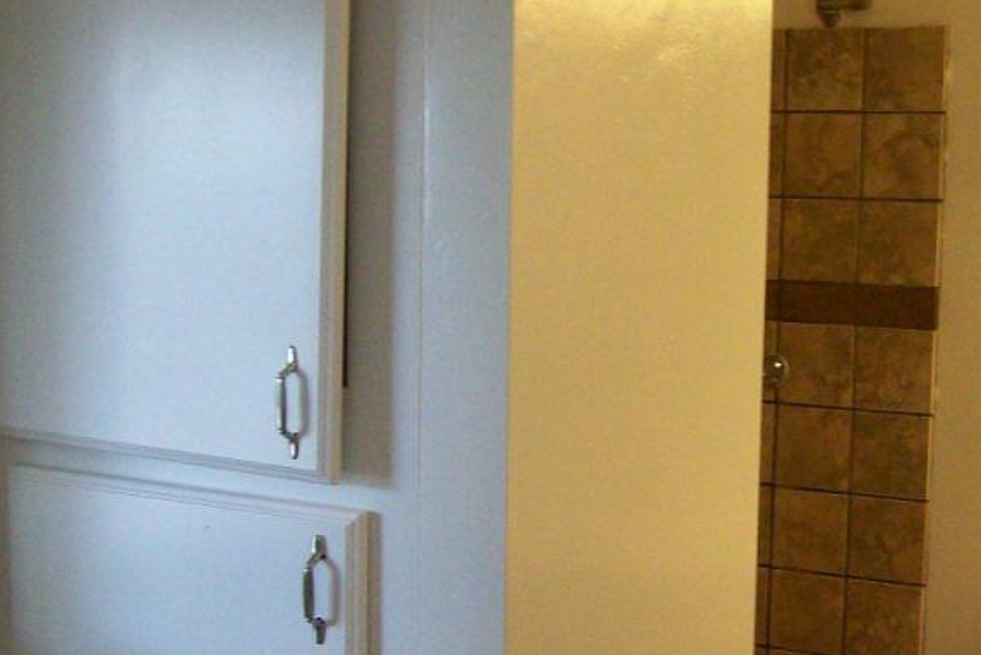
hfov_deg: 30.1
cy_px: 446
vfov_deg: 20.3
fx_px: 1827
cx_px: 518
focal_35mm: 67
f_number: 2.7
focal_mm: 6
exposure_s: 1/64
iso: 178
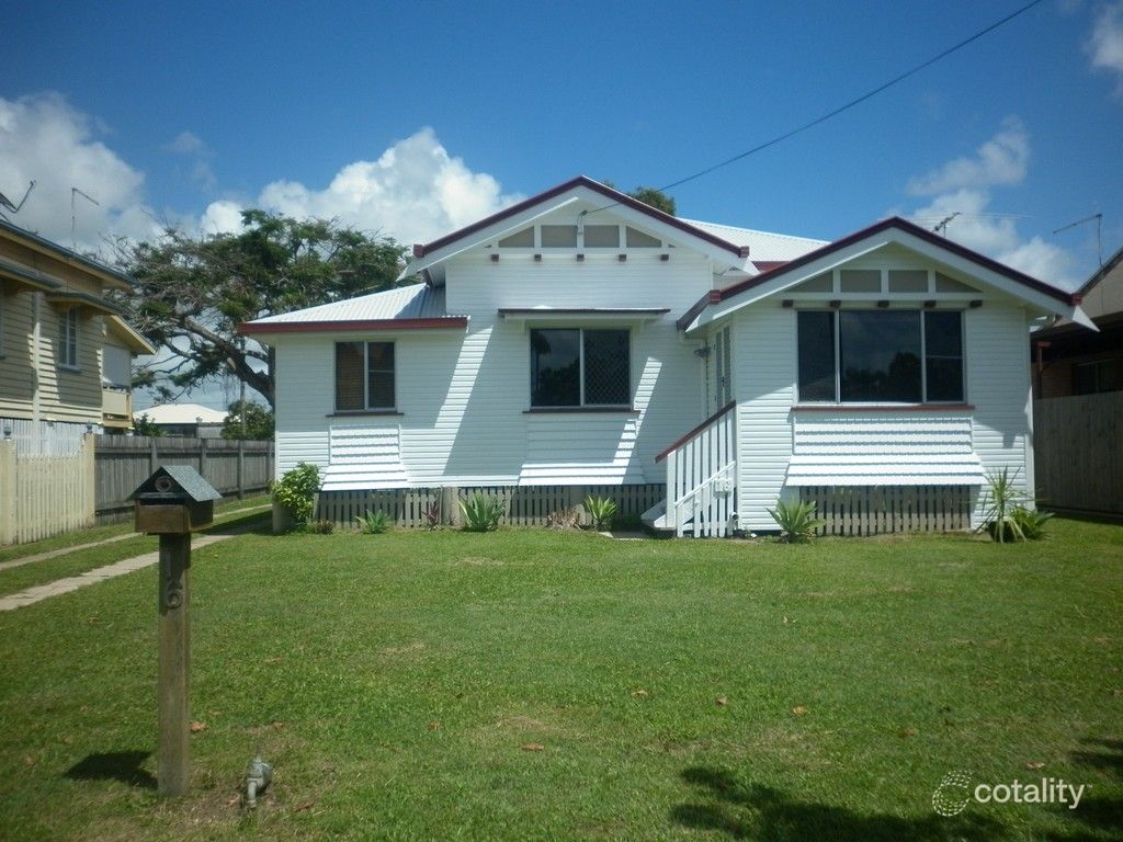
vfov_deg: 48.2
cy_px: 421
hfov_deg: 61.7
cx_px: 562
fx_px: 941
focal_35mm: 29
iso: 80
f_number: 7.1
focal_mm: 5.3
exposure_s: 1/400
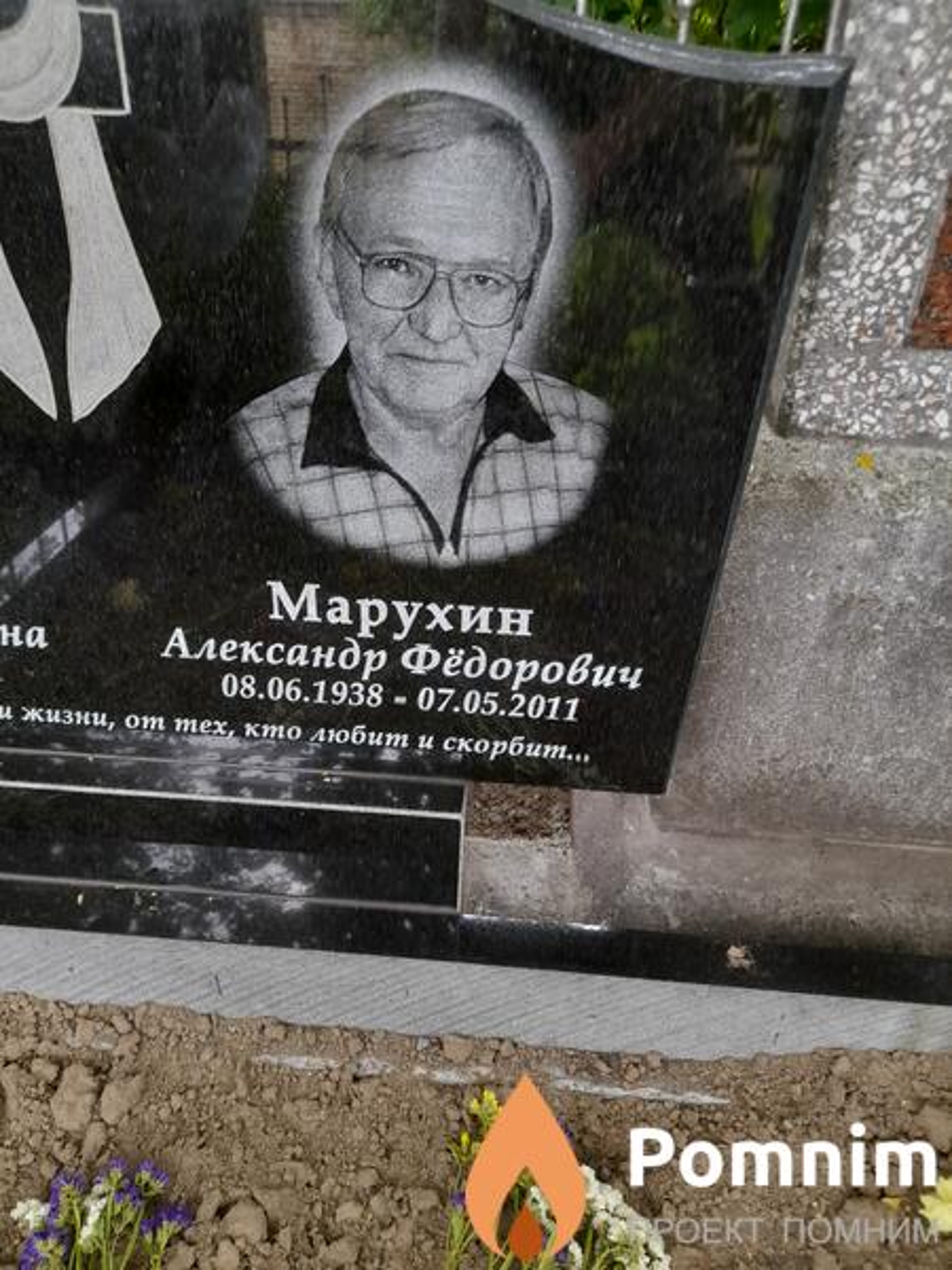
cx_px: 476
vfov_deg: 69.4
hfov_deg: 54.9
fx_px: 917
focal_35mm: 25
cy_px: 635
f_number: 2
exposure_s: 1/50
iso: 64
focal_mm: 4.6
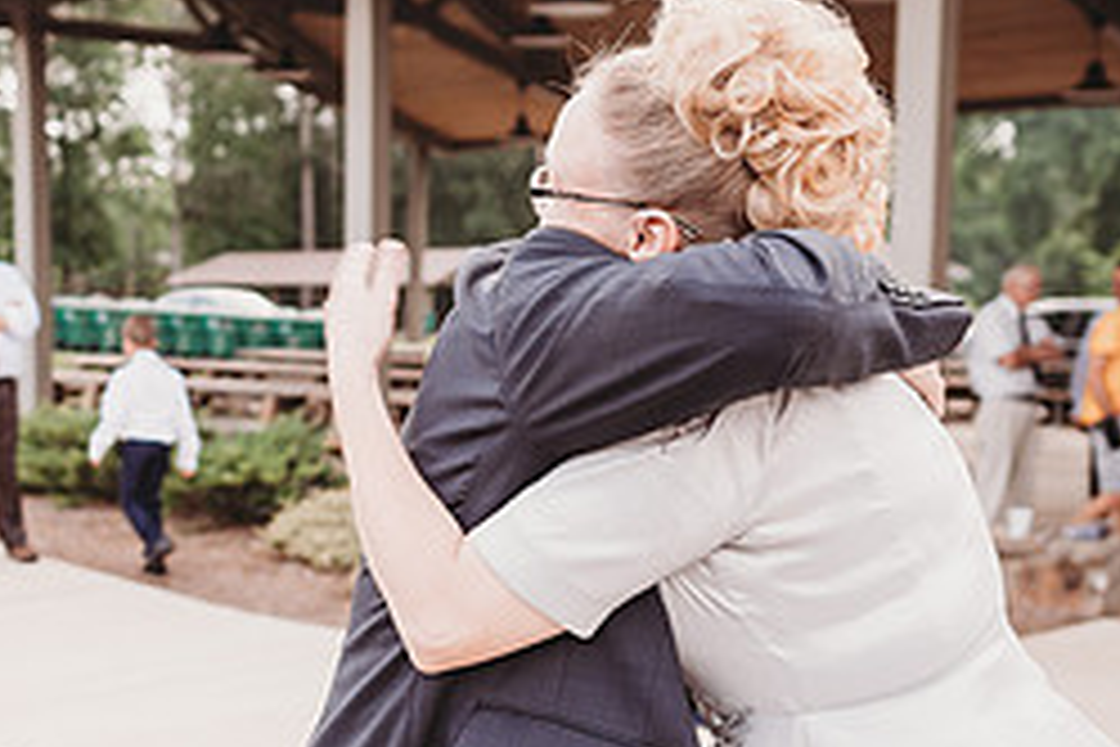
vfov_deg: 24.1
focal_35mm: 56
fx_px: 1742
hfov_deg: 34.9
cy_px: 488
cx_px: 288
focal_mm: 24
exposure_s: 1/200
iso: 160
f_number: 2.5
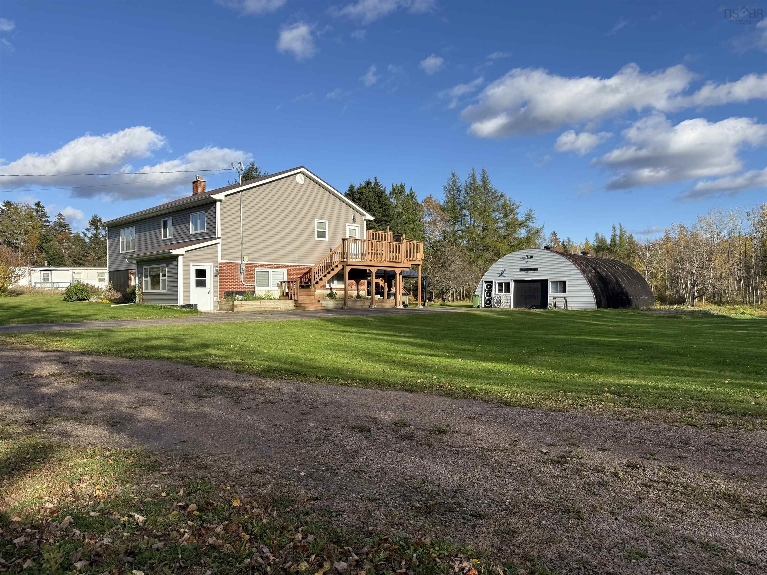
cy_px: 288
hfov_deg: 71.6
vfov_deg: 56.8
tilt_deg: +0.2
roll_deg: -0.3
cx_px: 384
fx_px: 532
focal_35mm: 24
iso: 80
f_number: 1.78
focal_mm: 6.76
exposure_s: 1/4405
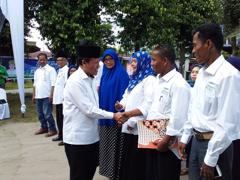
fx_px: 215
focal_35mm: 31
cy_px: 90
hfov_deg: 58.4
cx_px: 120
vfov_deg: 45.4
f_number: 2.2
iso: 40
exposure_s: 1/330
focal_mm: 3.3
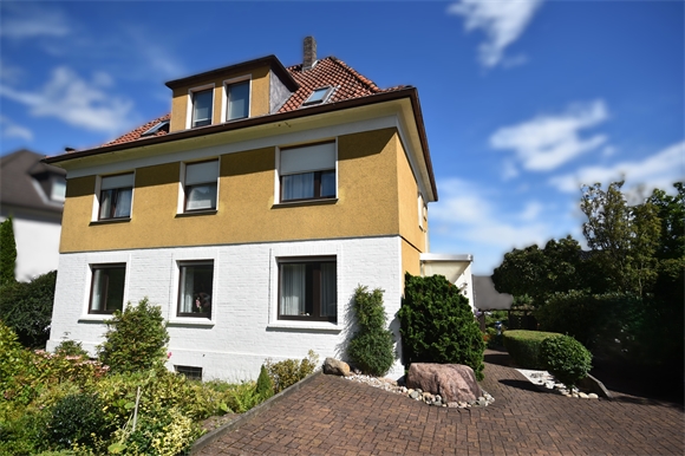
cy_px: 228
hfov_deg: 93.3
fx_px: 323
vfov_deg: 70.4
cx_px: 342
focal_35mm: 17
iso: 160
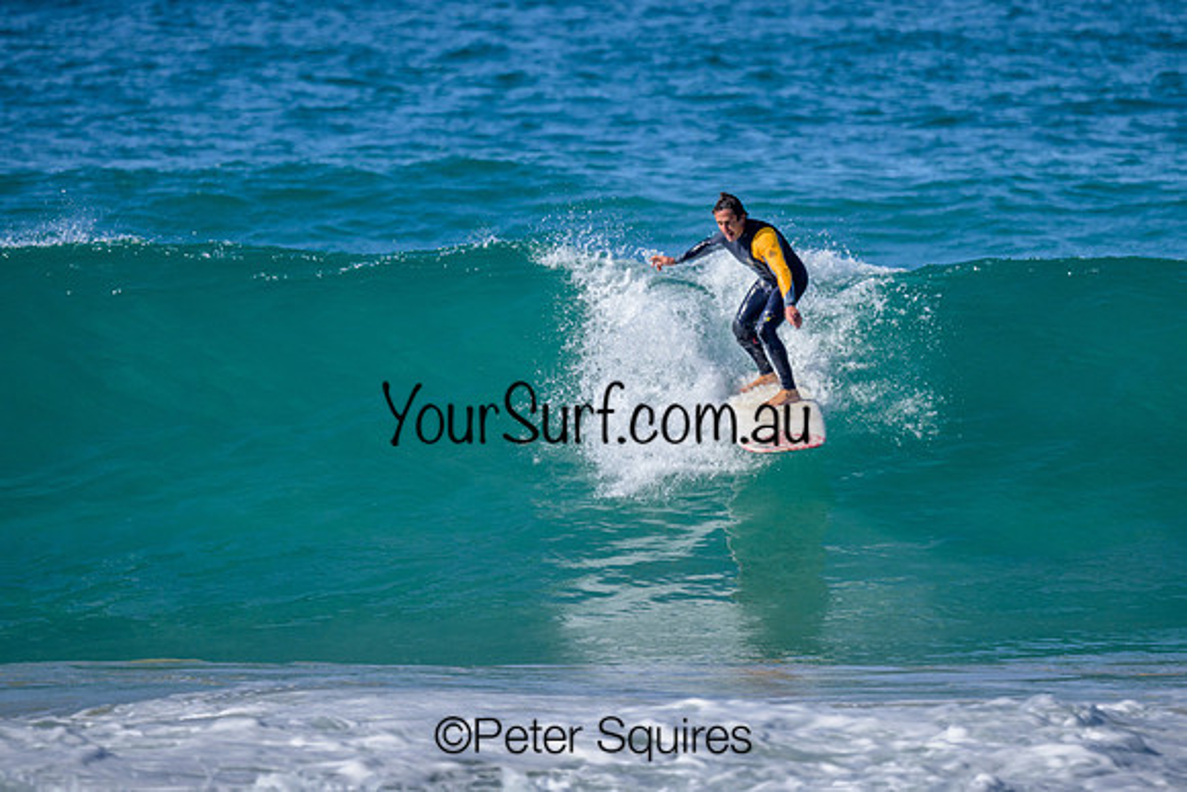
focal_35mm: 1099
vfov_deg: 1.3
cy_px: 331
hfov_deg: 1.9
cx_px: 650
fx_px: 36243
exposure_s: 1/2000
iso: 400
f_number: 6.3
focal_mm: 800
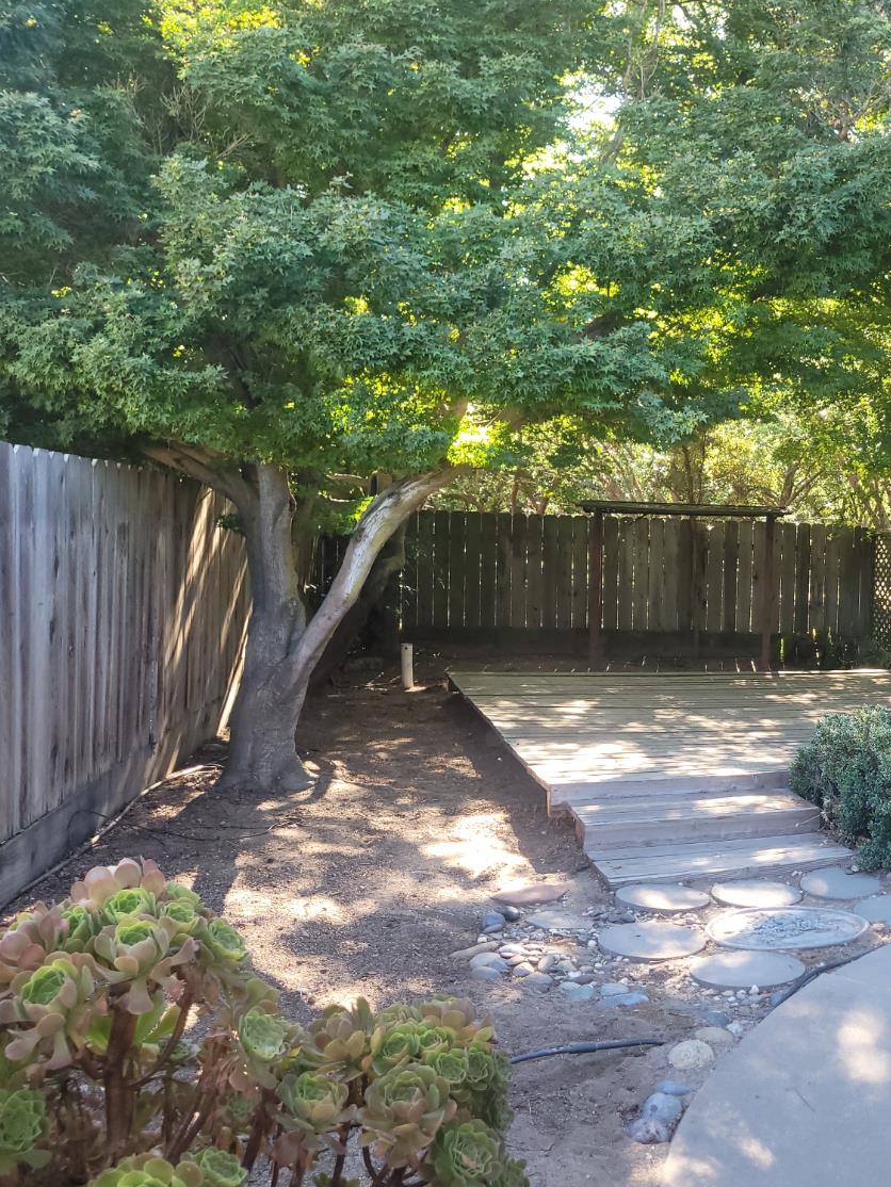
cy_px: 594
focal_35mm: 35
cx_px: 791
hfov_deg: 38.1
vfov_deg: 52.6
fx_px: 1201
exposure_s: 1/120
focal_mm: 5.4
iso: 80
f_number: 1.8
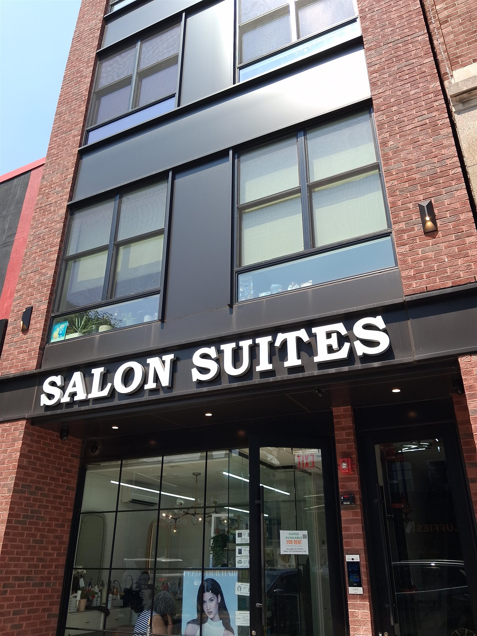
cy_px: 318
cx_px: 238
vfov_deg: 65.3
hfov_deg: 51.4
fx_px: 496
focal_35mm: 27
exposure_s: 1/223
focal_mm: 4
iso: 25
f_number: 1.8
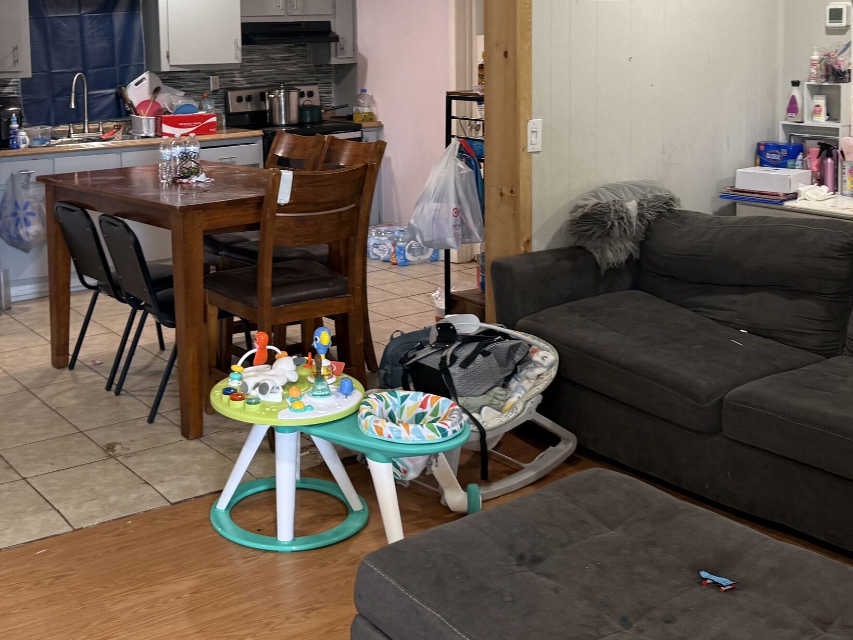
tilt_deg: -4.8
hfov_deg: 41.5
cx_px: 279
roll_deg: +1.3
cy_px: 134
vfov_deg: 31.4
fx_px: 1109
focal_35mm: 45
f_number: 1.78
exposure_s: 1/60
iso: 160
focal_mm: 6.76
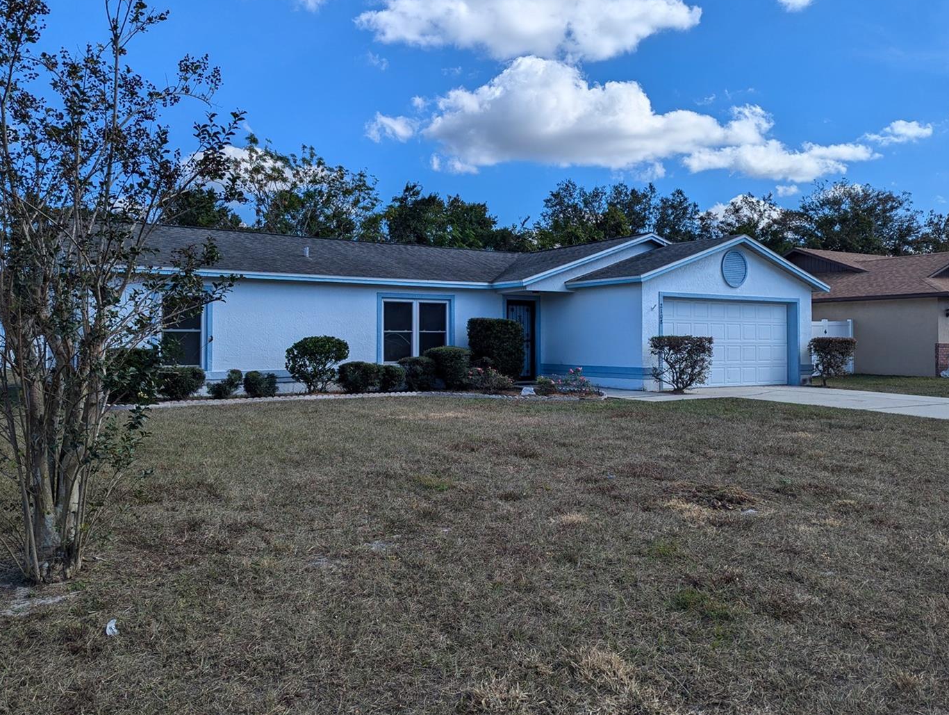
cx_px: 461
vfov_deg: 49.8
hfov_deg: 63.4
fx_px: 769
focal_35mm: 28
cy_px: 329
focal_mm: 6.81
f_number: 1.85
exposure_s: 1/2833
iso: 45
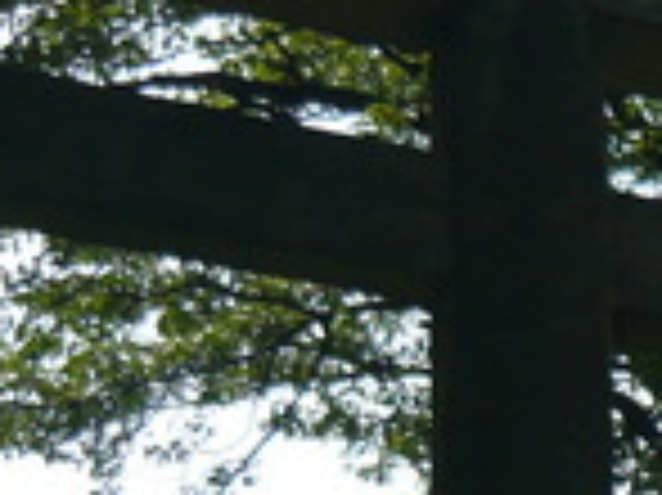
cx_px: 1058
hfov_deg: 11.9
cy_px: 632
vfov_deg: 9.3
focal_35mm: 157
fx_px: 3000
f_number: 8
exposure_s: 1/125
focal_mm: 5.5
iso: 100
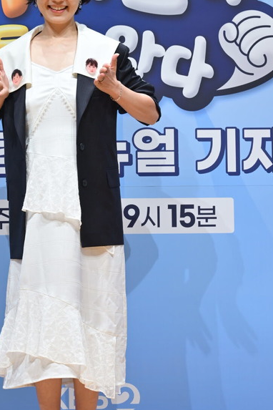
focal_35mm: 199
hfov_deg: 6.9
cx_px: 75
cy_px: 186
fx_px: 2263
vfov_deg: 10.3
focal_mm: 120
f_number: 5
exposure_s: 1/200
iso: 640
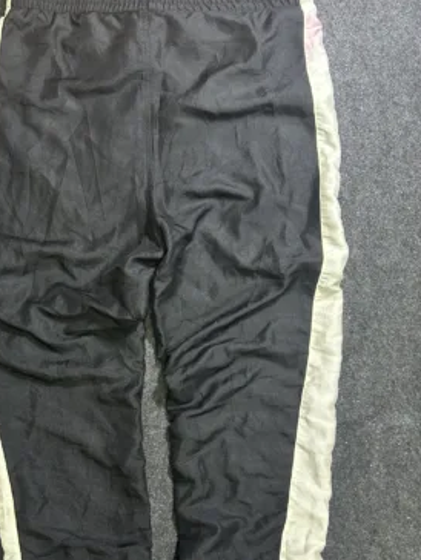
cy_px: 354
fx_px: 616
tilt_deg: -59.8
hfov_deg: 37.5
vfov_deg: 48.5
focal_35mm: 38
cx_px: 155
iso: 500
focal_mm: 5.7
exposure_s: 1/50
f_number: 1.5
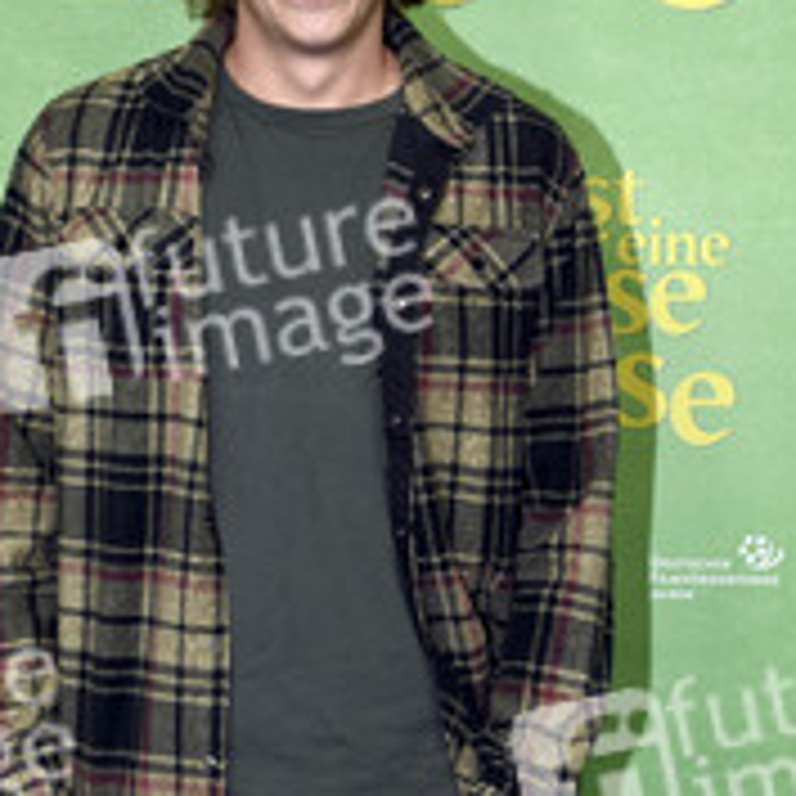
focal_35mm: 96
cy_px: 531
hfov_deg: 18.1
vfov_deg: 18.1
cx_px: 333
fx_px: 2498
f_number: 6.3
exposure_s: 1/125
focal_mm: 50
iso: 500
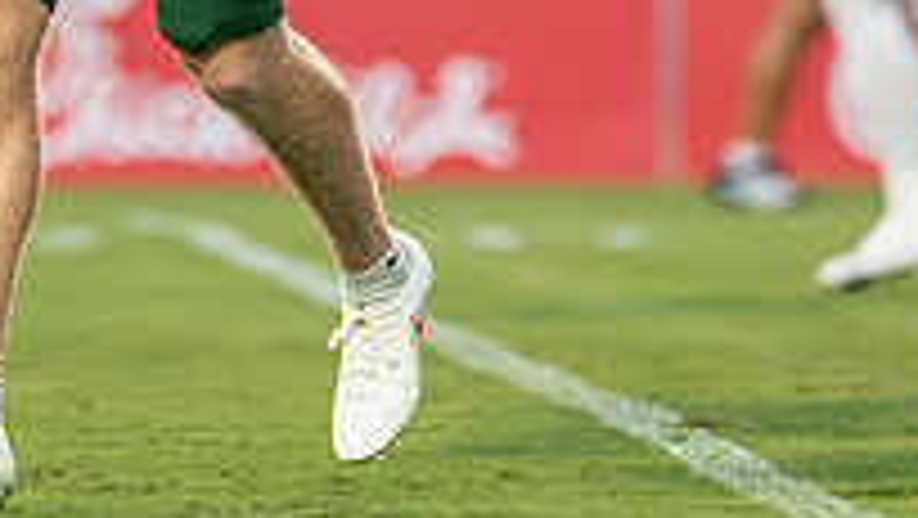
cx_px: 225
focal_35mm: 771
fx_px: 18777
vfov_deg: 1.6
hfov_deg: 2.8
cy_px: -457
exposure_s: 1/1250
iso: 1600
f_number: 2.8
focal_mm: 200
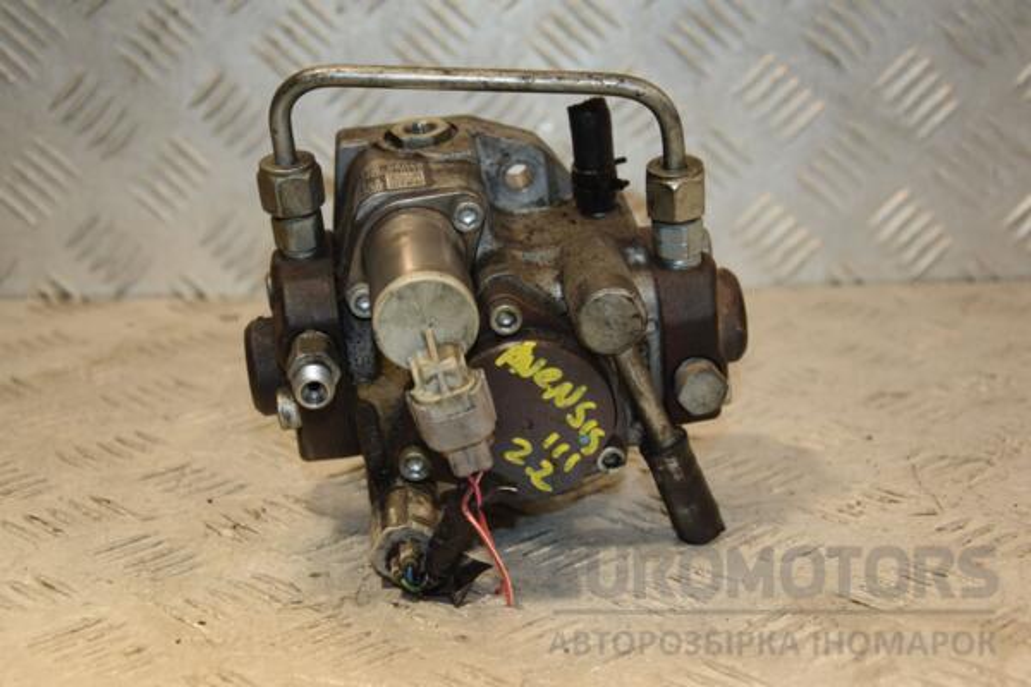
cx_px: 516
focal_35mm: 60
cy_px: 344
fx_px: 1718
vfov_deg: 22.6
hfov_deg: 33.4
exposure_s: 1/200
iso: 800
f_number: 5.6
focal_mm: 40
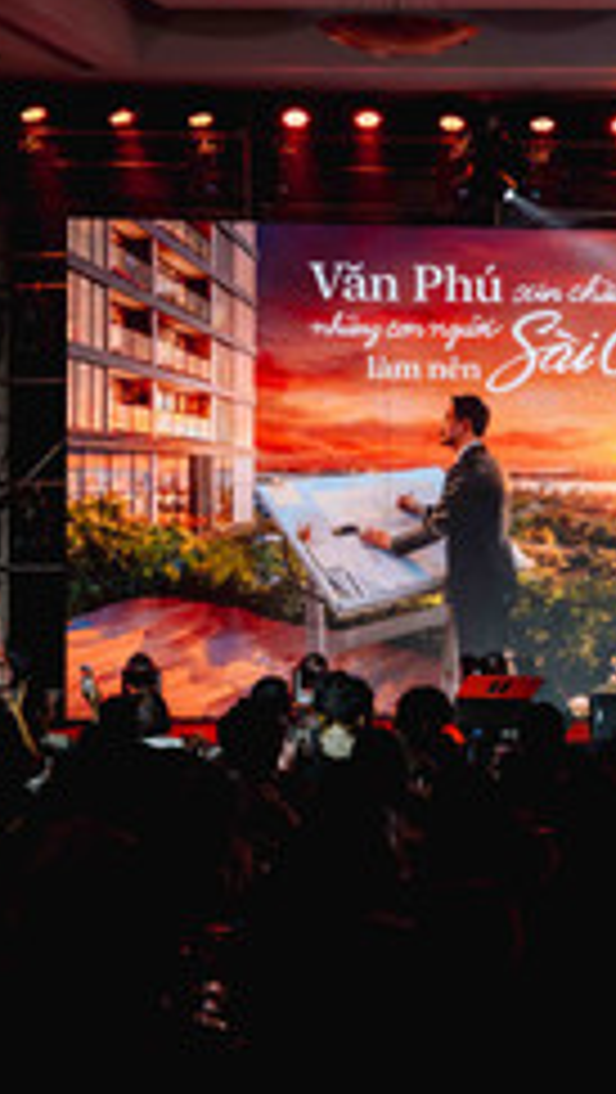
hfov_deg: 10.3
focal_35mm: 112
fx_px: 3247
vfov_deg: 19.1
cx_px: 1052
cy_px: 542
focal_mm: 52
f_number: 4.5
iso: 800
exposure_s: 1/50
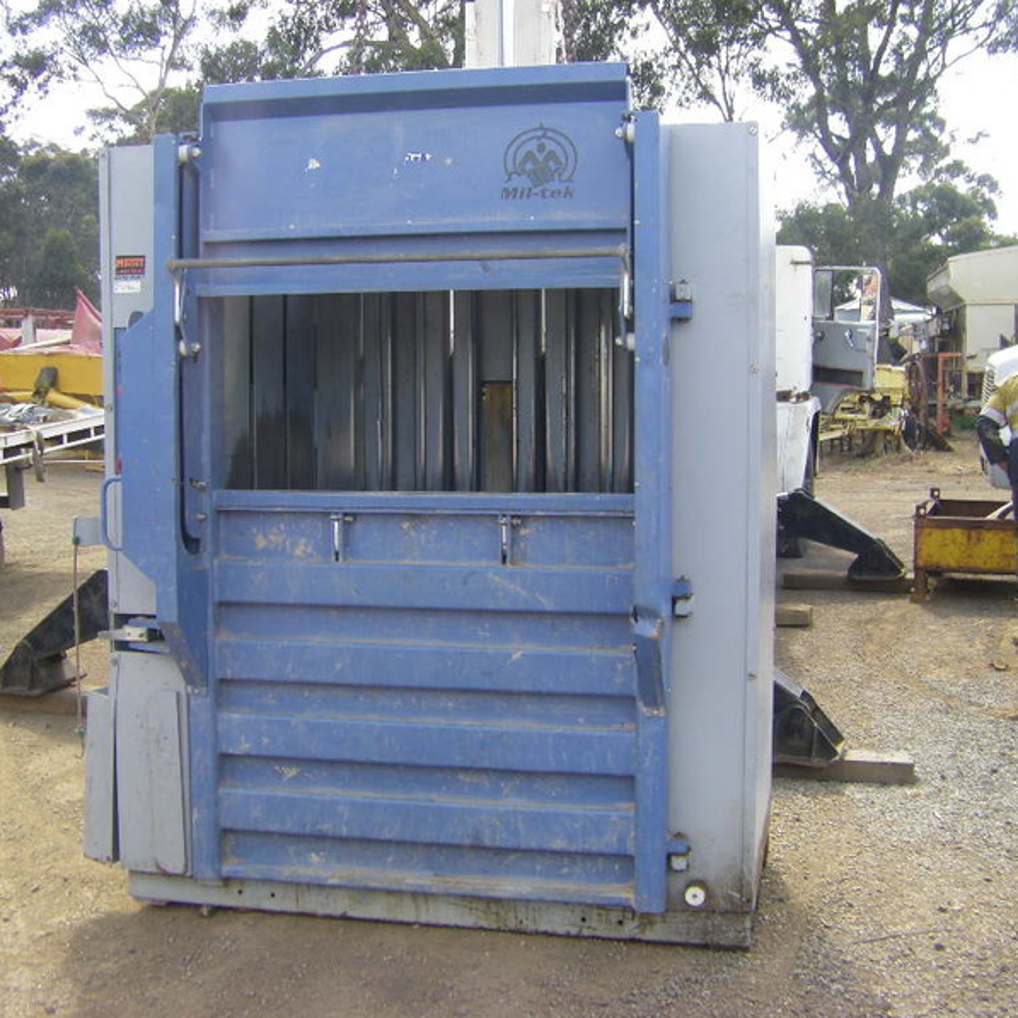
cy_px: 510
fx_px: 1497
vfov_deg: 37.6
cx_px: 501
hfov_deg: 37.6
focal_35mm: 45
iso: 64
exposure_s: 1/125
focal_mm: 6.3
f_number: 3.5
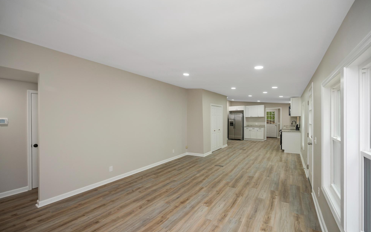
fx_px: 152
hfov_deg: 101.5
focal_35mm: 15
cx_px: 182
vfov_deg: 74.7
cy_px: 121
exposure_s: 1/60
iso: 320
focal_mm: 14
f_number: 4
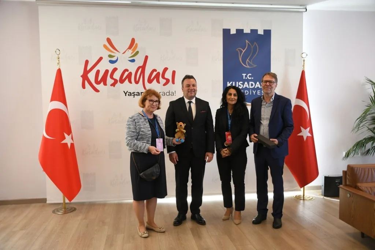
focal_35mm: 30
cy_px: 125
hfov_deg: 61.9
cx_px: 188
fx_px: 313
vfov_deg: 43.6
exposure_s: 1/250
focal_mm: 20
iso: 720
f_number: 3.5
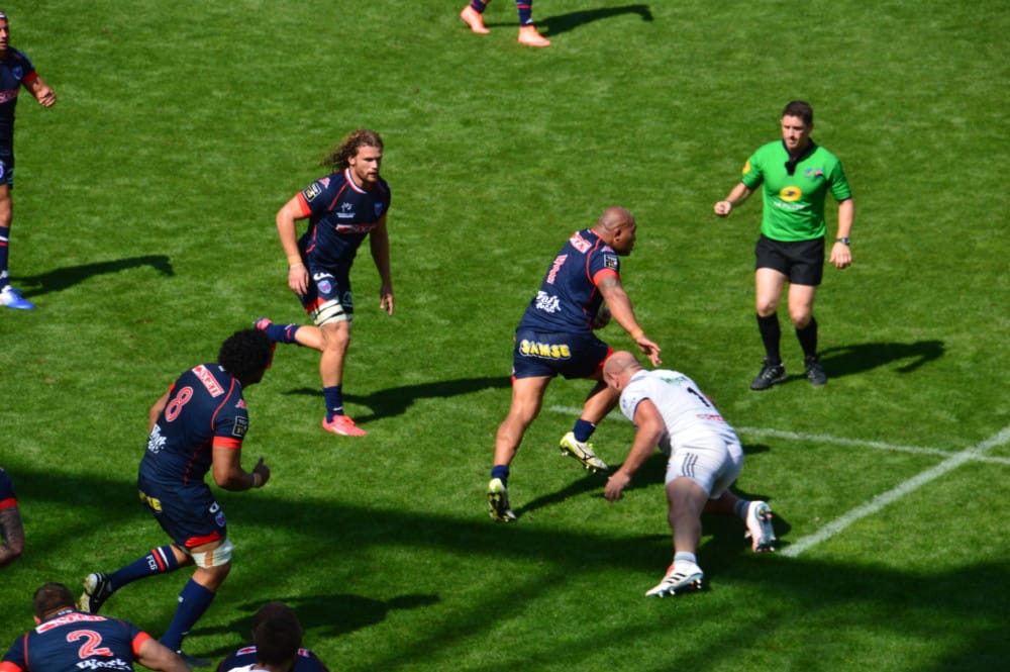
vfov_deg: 4.6
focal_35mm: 300
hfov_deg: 6.9
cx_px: 505
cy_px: 336
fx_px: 8410
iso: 280
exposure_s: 1/500
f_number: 11
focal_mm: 200
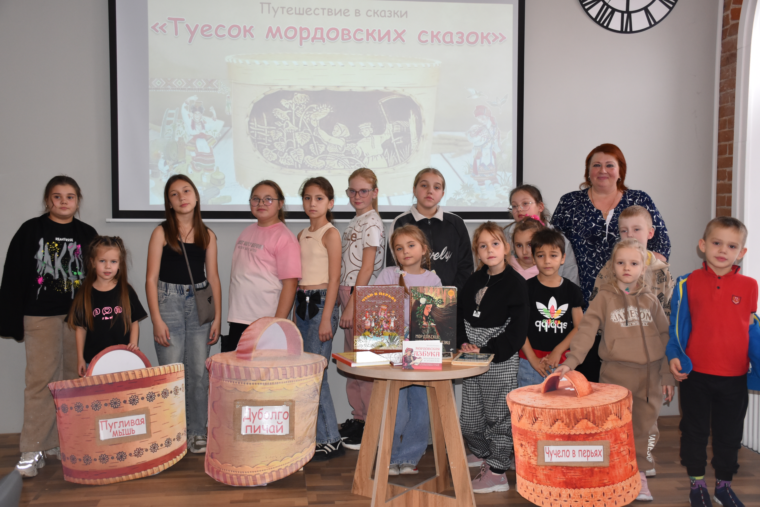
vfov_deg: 34.2
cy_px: 254
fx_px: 823
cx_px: 380
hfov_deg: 49.5
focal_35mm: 39
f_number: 4.5
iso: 800
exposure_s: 1/80
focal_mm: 26
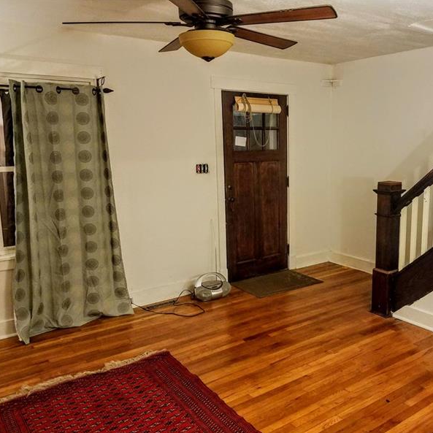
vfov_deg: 52.5
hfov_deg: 51.9
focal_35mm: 31
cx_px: 273
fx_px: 439
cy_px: 218
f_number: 1.7
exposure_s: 1/20
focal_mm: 4.2
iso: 250
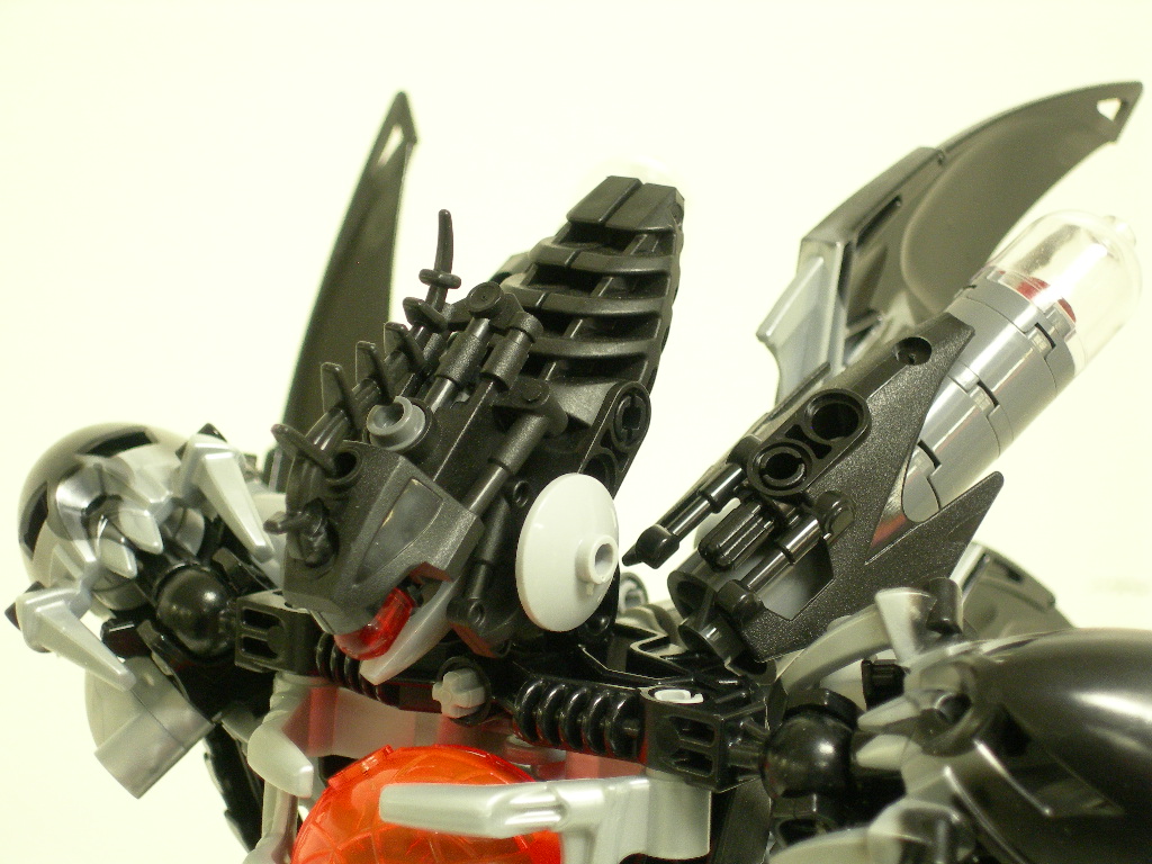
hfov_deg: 17.4
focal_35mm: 113
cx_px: 576
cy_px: 432
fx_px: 3761
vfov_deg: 13.1
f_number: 4.9
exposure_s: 1/2.3
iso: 200
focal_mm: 23.4
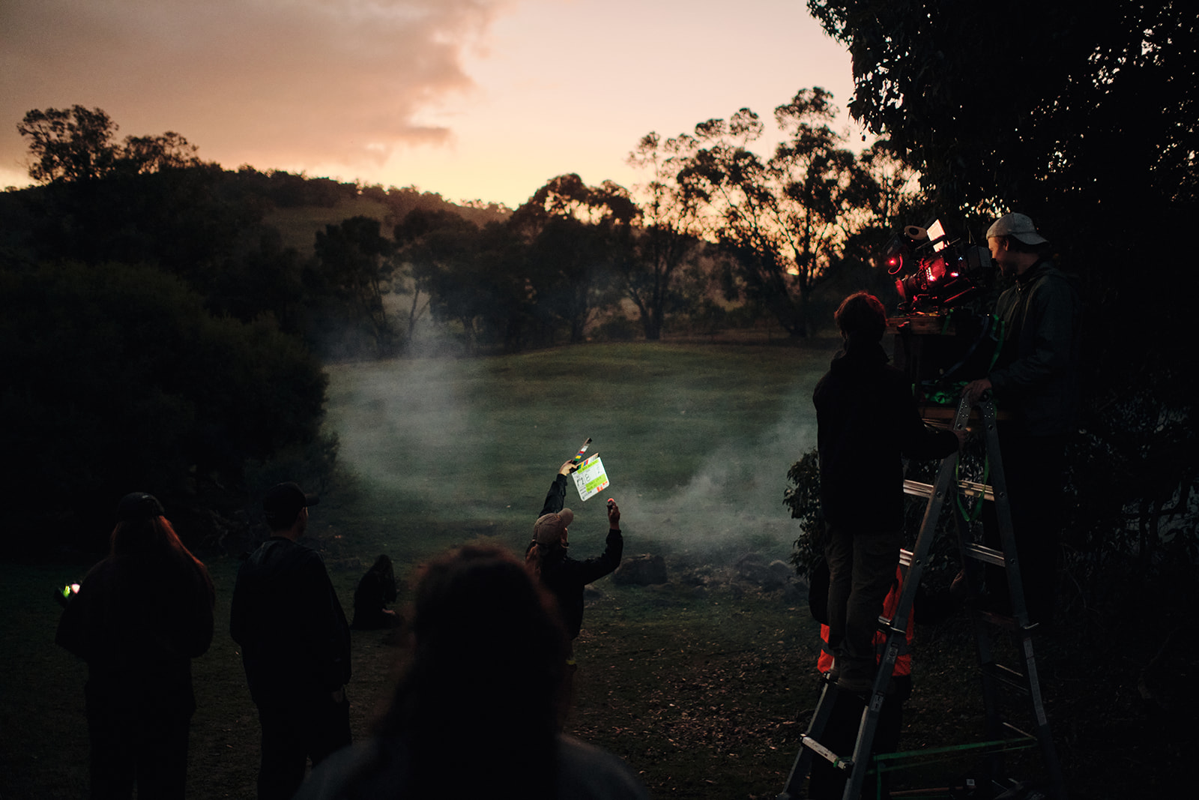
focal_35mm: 35
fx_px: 1166
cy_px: 400
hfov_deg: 54.4
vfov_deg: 37.9
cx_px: 600
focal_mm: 23
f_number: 1.4
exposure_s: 1/60
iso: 4000
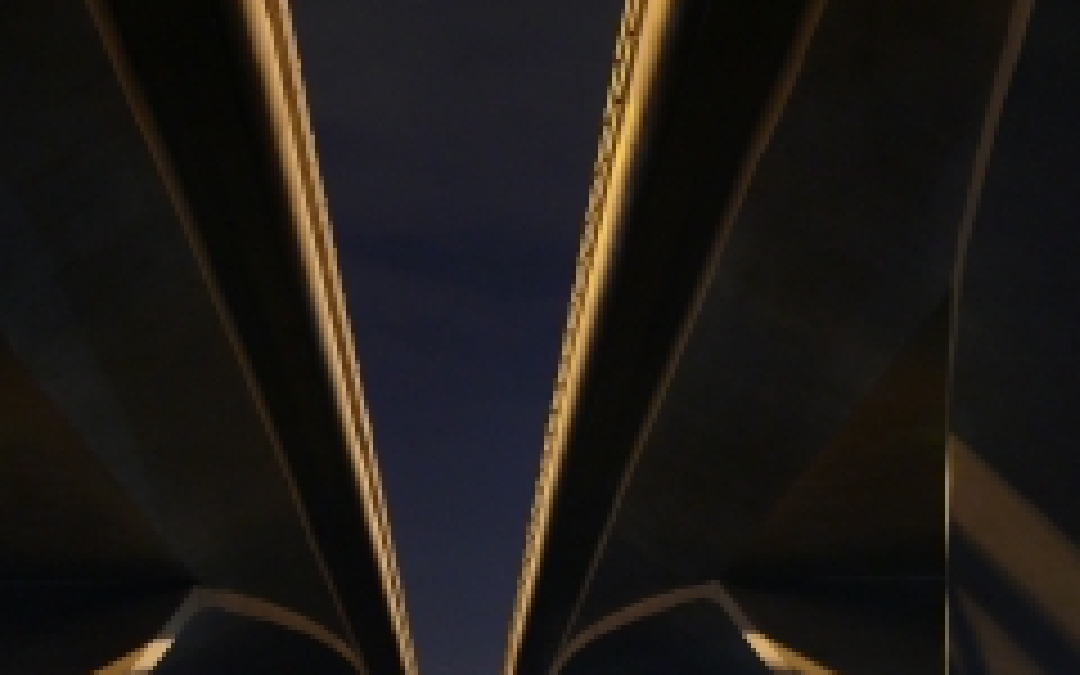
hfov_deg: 30.1
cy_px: 621
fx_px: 2001
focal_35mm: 68
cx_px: 454
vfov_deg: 18.8
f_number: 3.2
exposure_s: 3.2
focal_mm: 7.4
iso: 100
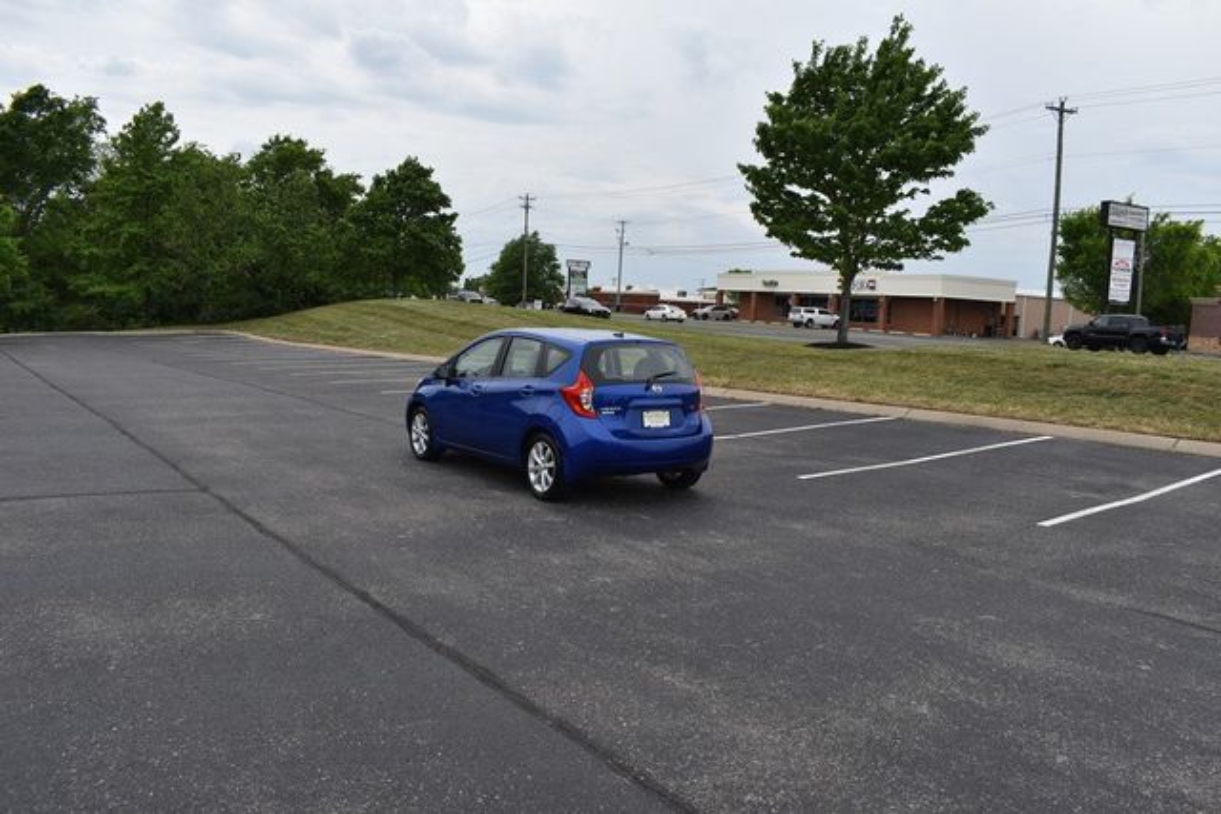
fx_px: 916
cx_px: 610
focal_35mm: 27
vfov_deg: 48.0
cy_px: 407
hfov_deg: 67.4
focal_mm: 18
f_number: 8
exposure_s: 1/250
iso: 110
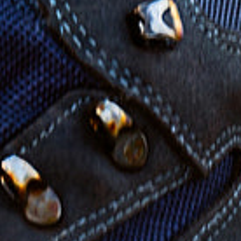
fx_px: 14722
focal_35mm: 1869
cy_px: 190
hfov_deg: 0.9
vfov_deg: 0.9
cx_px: 671
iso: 200
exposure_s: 1/60
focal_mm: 190
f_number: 5.6
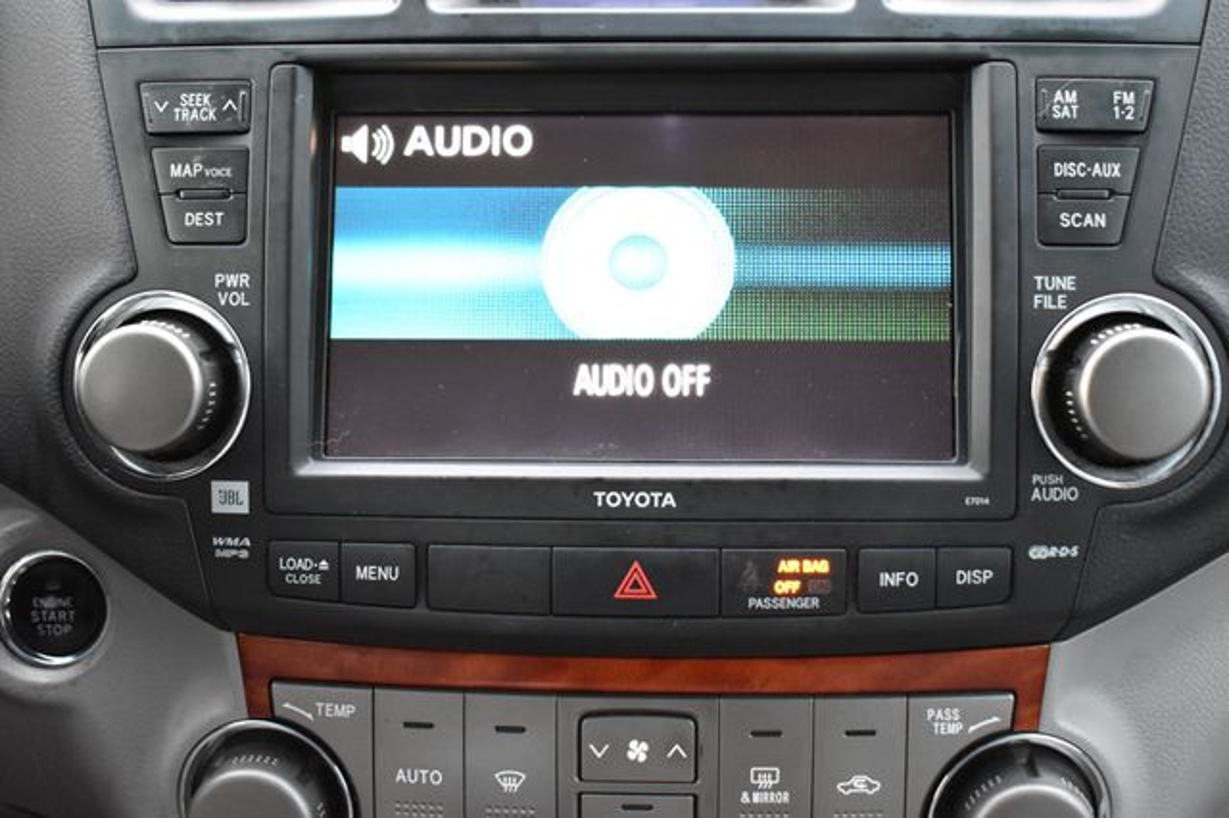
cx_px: 614
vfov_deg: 28.0
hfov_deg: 41.1
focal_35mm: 48
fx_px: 1638
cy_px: 409
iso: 3200
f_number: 4.5
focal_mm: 32
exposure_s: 1/15
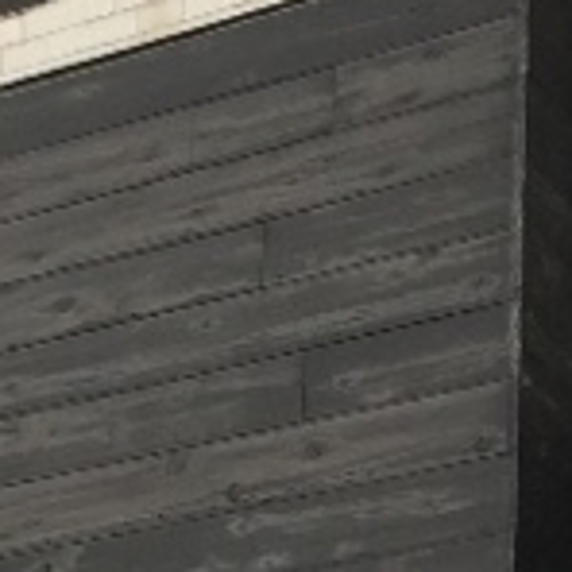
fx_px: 3234
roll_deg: +0.0
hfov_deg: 9.6
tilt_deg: +14.2
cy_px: 819
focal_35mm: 173
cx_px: -487
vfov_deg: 9.8
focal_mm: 4.15
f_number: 2.2
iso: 32
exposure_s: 1/4950
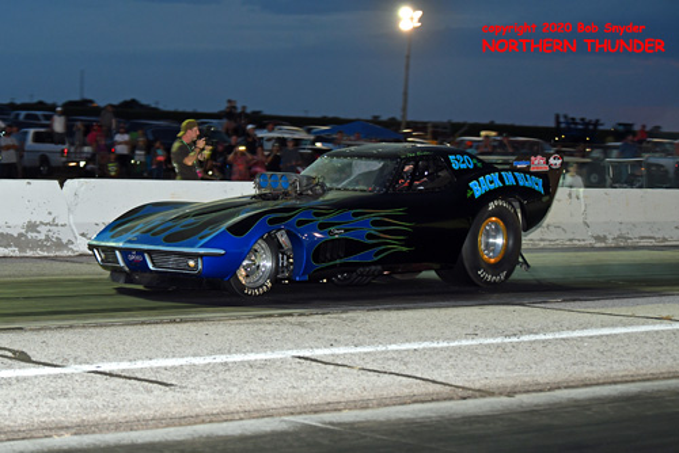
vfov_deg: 13.1
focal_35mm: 105
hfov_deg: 19.4
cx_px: 340
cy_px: 226
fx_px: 1981
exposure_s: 1/250
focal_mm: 70
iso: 640
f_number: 2.8
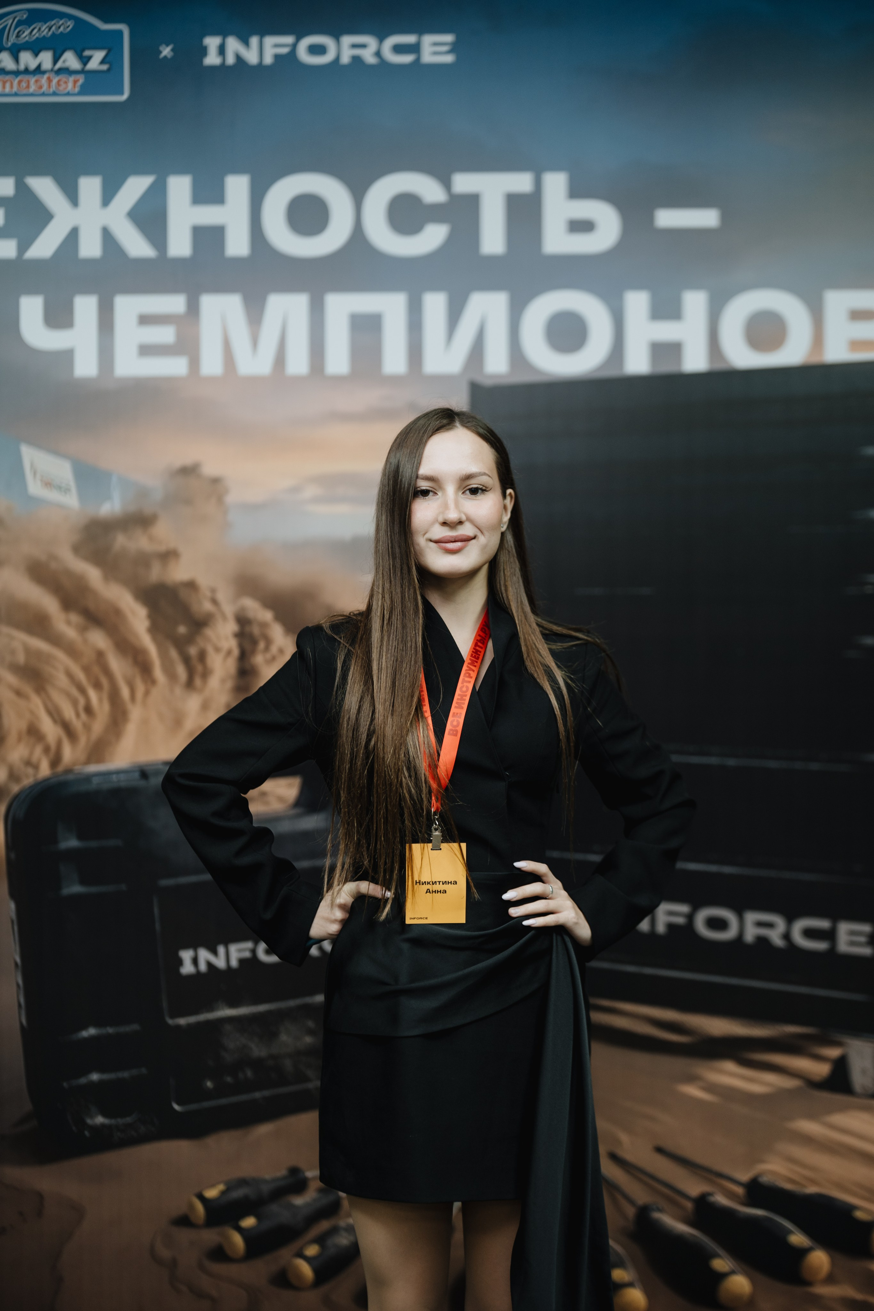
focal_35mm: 50
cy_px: 656
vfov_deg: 39.6
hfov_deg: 27.0
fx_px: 1821
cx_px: 437
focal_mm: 50
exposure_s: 1/125
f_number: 1.4
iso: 250
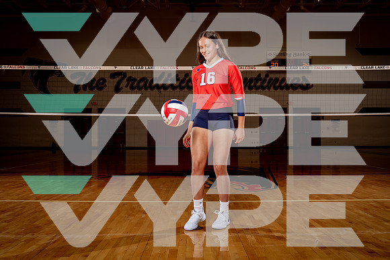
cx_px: 193
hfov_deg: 57.0
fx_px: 359
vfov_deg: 39.8
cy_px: 129
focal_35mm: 33
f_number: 5.6
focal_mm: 31
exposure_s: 1/250
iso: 125
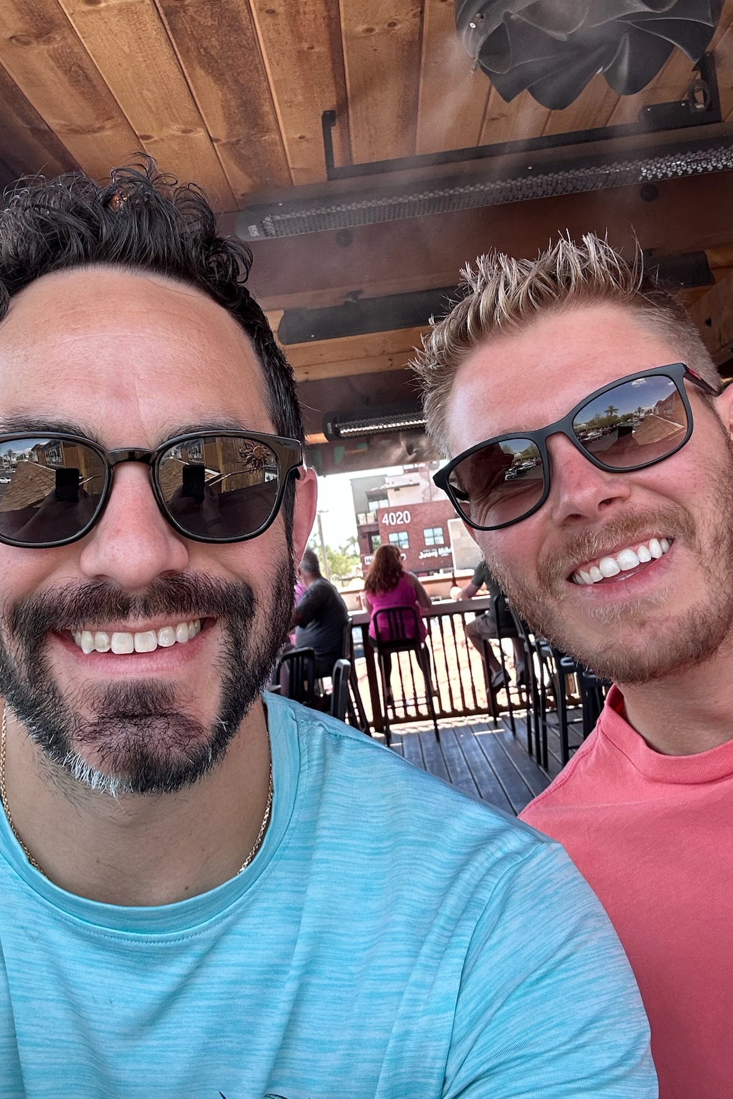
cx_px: 323
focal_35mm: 36
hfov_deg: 36.8
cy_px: 508
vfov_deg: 53.1
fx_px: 1100
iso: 20
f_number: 1.9
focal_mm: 2.69
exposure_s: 1/124
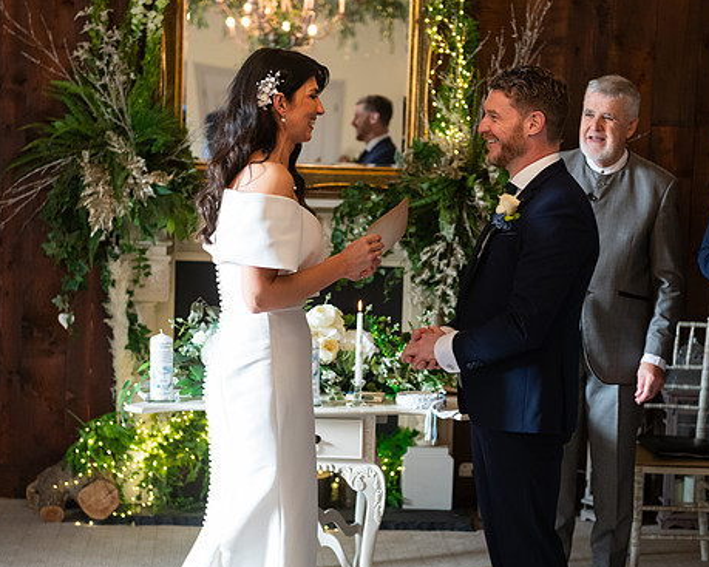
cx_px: 360
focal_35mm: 83
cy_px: 280
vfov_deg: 18.5
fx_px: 1741
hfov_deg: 23.0
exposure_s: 1/160
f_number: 3.5
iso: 1000
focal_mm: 70
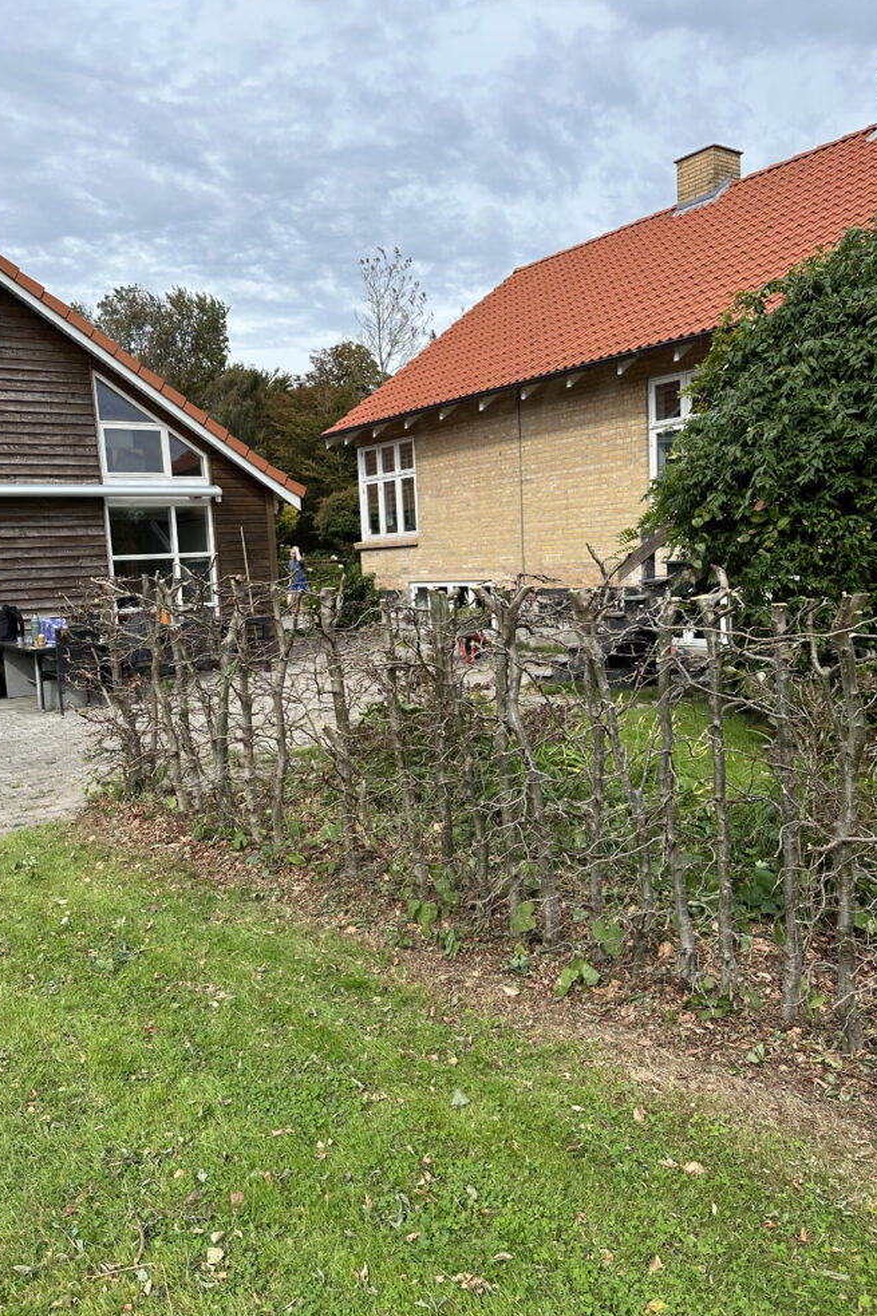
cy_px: 668
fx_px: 950
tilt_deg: -3.6
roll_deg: +4.9
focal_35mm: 26
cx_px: 372
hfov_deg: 49.4
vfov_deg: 69.4
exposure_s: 1/2353
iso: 80
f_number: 1.78
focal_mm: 6.86
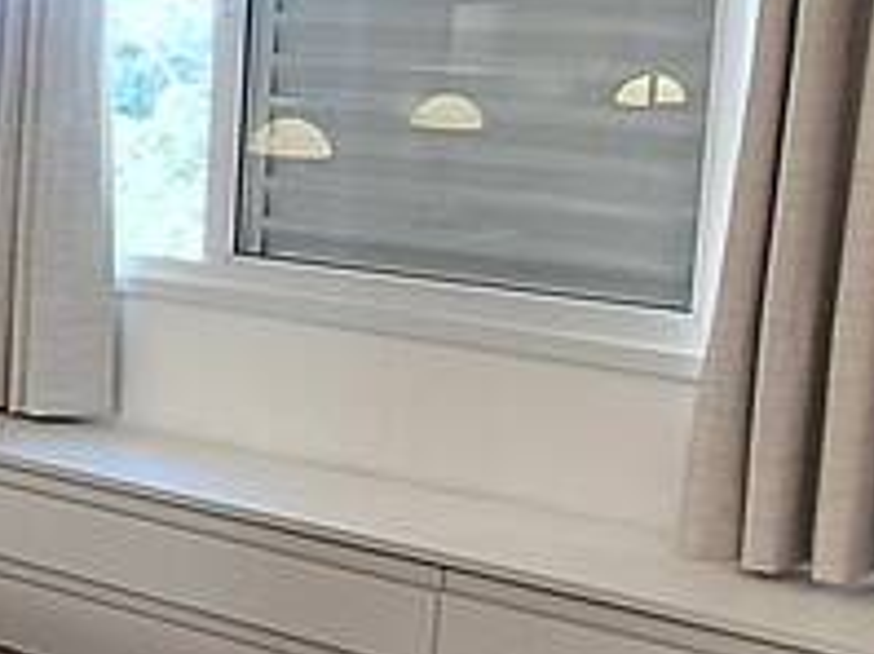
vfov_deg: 20.5
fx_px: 1790
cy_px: 141
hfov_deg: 21.0
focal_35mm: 71
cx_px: -591
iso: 125
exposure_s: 1/40
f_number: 2.2
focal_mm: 1.74
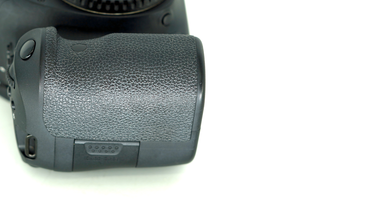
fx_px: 839
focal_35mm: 86
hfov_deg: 24.5
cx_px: 106
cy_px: 43
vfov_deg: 14.0
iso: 125
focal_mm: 50
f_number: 4
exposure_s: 1/125
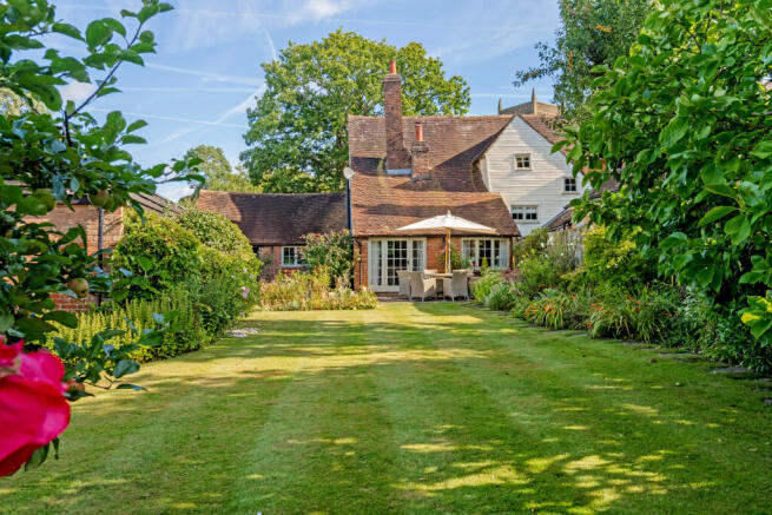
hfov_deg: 65.5
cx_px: 386
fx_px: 601
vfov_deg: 46.4
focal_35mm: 28
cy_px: 258
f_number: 11
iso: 400
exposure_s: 1/25
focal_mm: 28
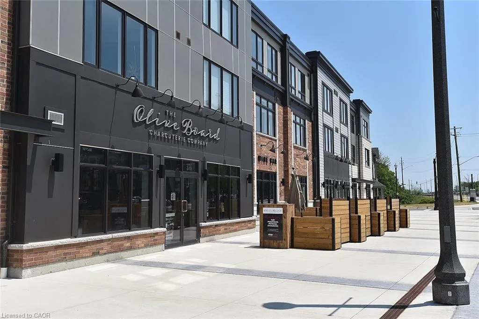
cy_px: 160
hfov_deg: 54.4
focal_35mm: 35
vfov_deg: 37.8
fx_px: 466
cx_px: 240
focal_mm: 35
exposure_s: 1/400
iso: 200
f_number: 10
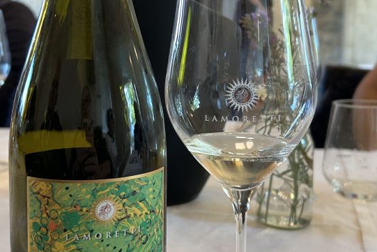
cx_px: 176
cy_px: 91
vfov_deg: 26.9
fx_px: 524
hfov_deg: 39.6
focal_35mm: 50
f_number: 1.5
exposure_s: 1/50
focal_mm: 5.7
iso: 100
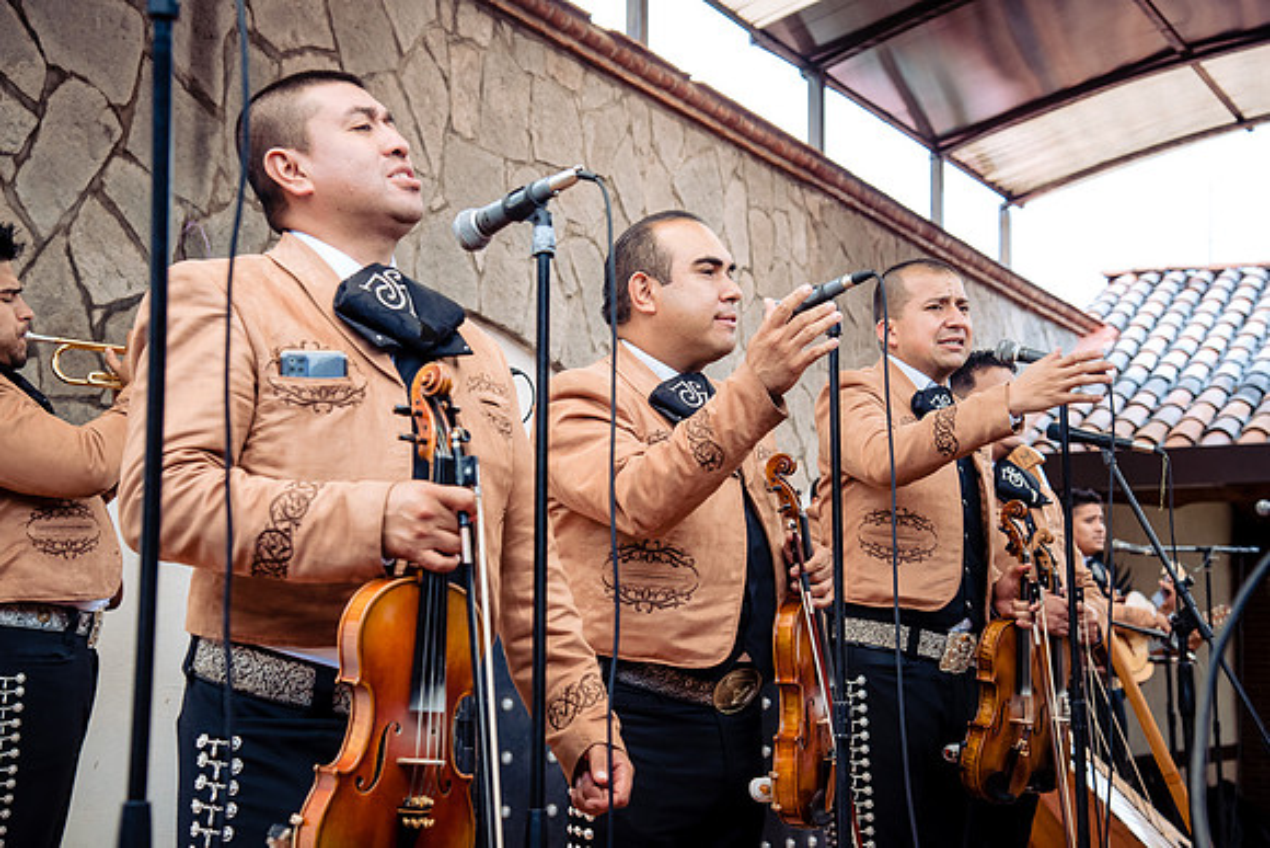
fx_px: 2188
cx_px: 635
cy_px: 424
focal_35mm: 62
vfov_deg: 21.9
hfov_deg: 32.4
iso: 1250
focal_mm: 62
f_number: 6.3
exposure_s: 1/200
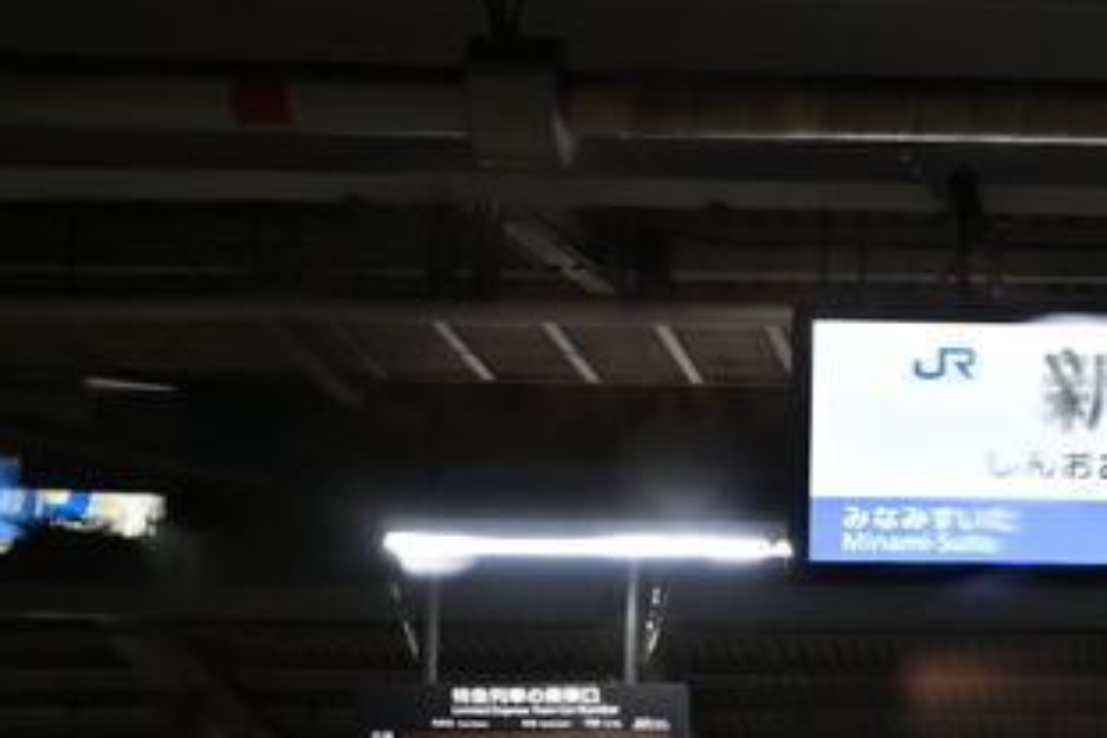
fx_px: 2531
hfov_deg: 22.6
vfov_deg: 16.2
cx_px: 1350
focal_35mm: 82
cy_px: 750
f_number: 4
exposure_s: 1/125
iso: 900
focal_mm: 21
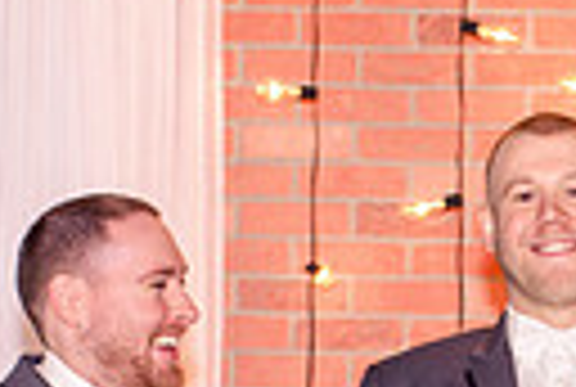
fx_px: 3801
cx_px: 603
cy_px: 623
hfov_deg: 8.6
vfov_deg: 5.8
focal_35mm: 237
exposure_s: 1/250
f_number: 2.8
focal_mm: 35
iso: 250
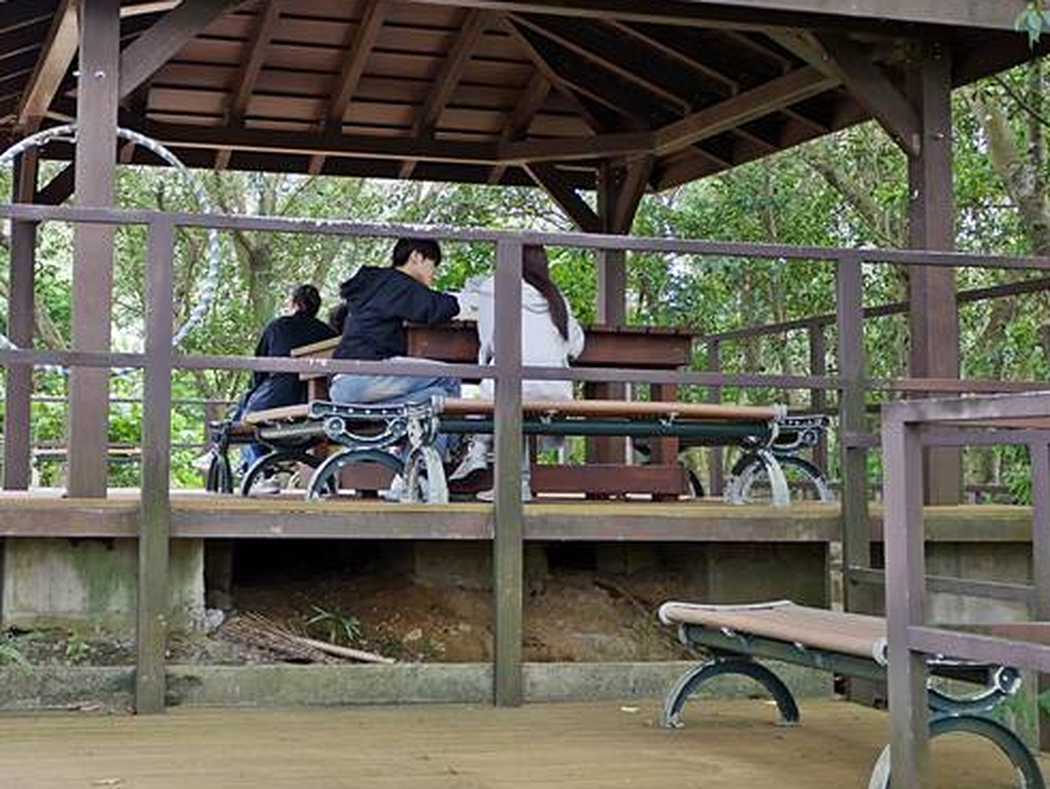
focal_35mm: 57
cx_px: 419
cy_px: 247
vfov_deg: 25.5
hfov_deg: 33.6
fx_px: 1730
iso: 200
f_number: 2.5
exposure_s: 1/80
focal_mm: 14
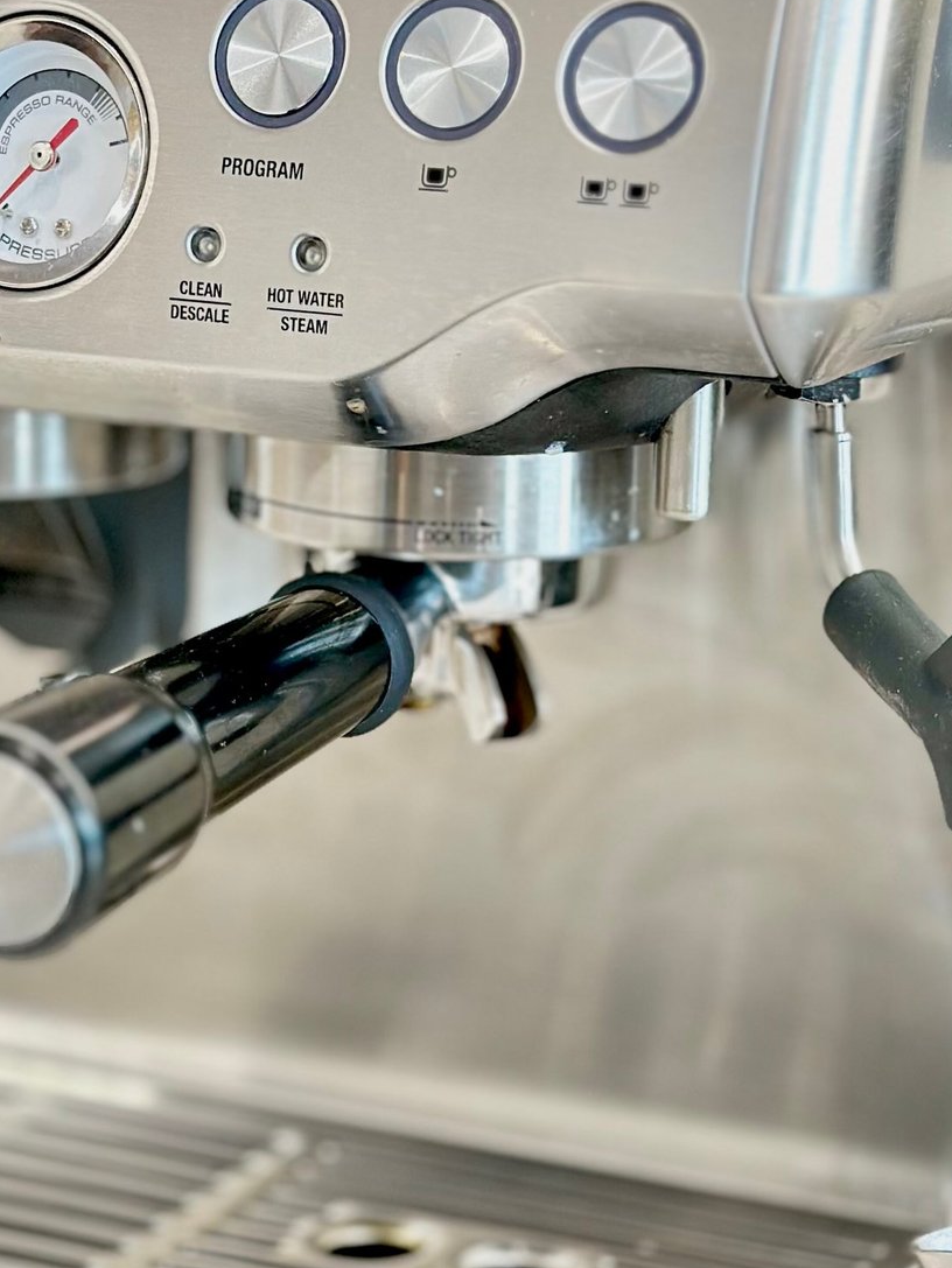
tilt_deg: -14.6
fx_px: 4141
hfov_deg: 13.1
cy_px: 693
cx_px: 335
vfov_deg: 17.4
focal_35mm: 113
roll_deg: -1.1
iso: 160
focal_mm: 6.86
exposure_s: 1/60
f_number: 1.78
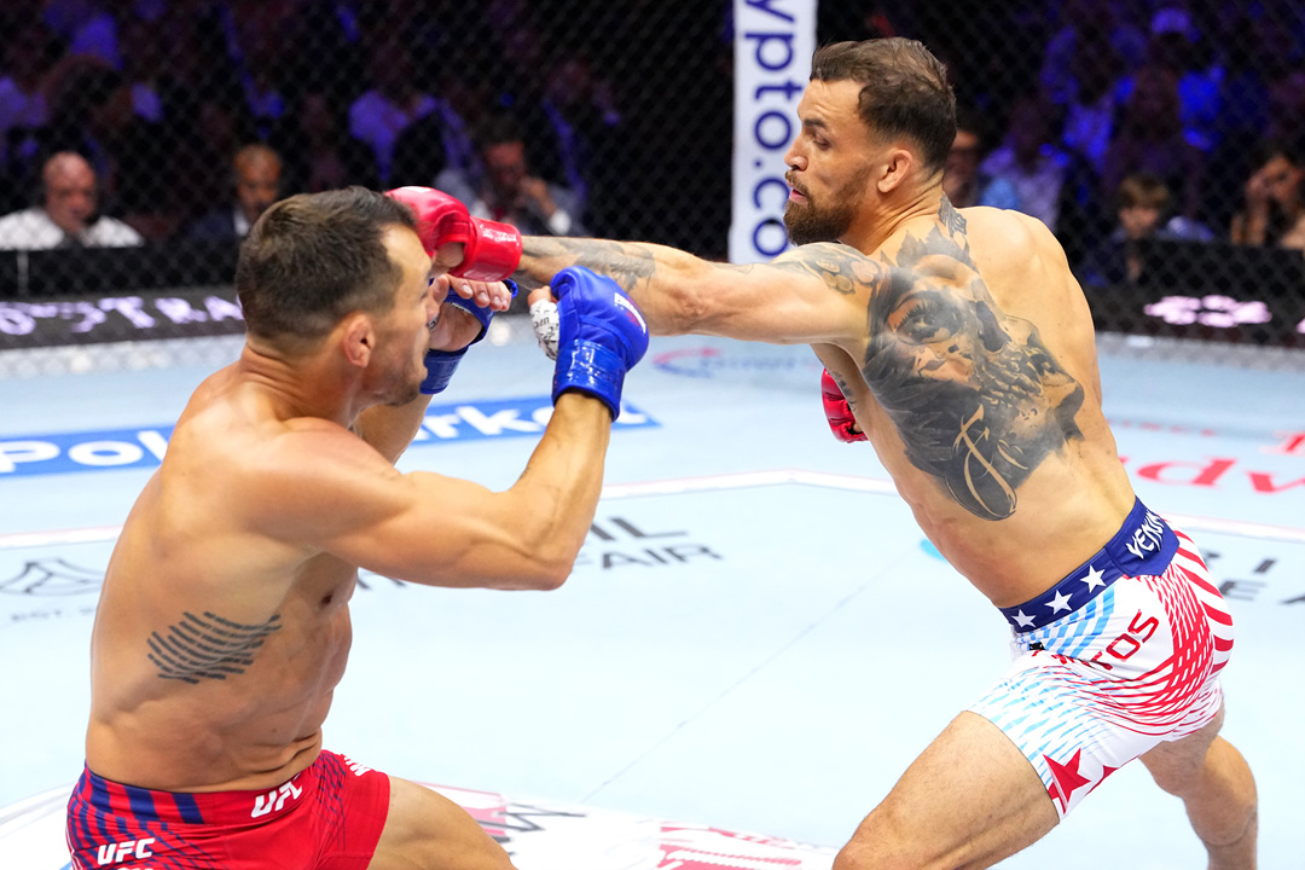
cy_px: 435
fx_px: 2719
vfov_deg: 18.2
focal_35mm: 75
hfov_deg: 27.0
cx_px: 652
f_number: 2.8
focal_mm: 75
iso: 5000
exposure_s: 1/1600
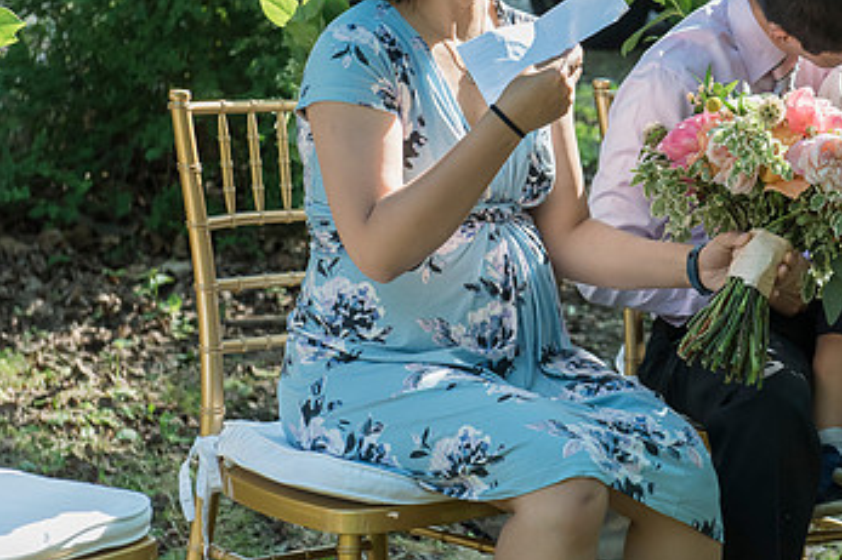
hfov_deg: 17.3
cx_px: 696
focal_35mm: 117
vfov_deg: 11.7
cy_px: 171
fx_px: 2735
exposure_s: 1/640
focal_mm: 70
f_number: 4.5
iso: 1000
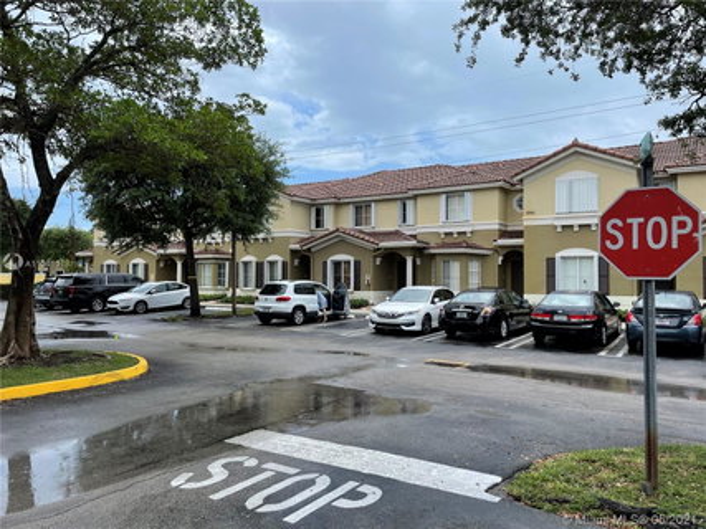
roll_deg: -0.2
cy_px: 264
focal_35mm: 26
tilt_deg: +2.4
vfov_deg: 53.0
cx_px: 353
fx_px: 530
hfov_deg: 67.3
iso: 32
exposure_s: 1/2564
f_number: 1.6
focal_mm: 4.2
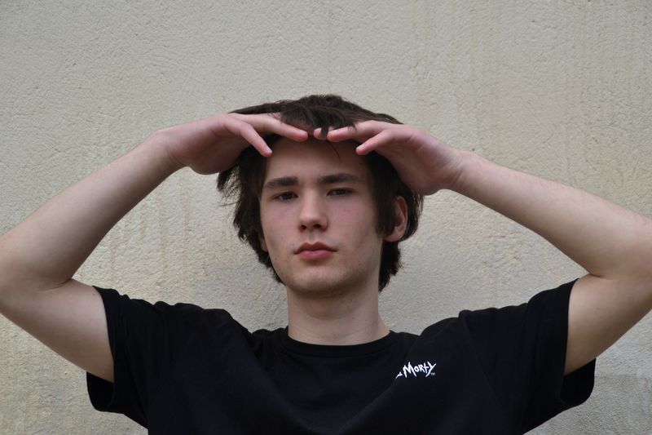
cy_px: 218
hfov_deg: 24.2
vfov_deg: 16.3
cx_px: 326
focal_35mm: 84
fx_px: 1521
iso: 160
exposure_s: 1/500
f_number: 5.6
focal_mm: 56
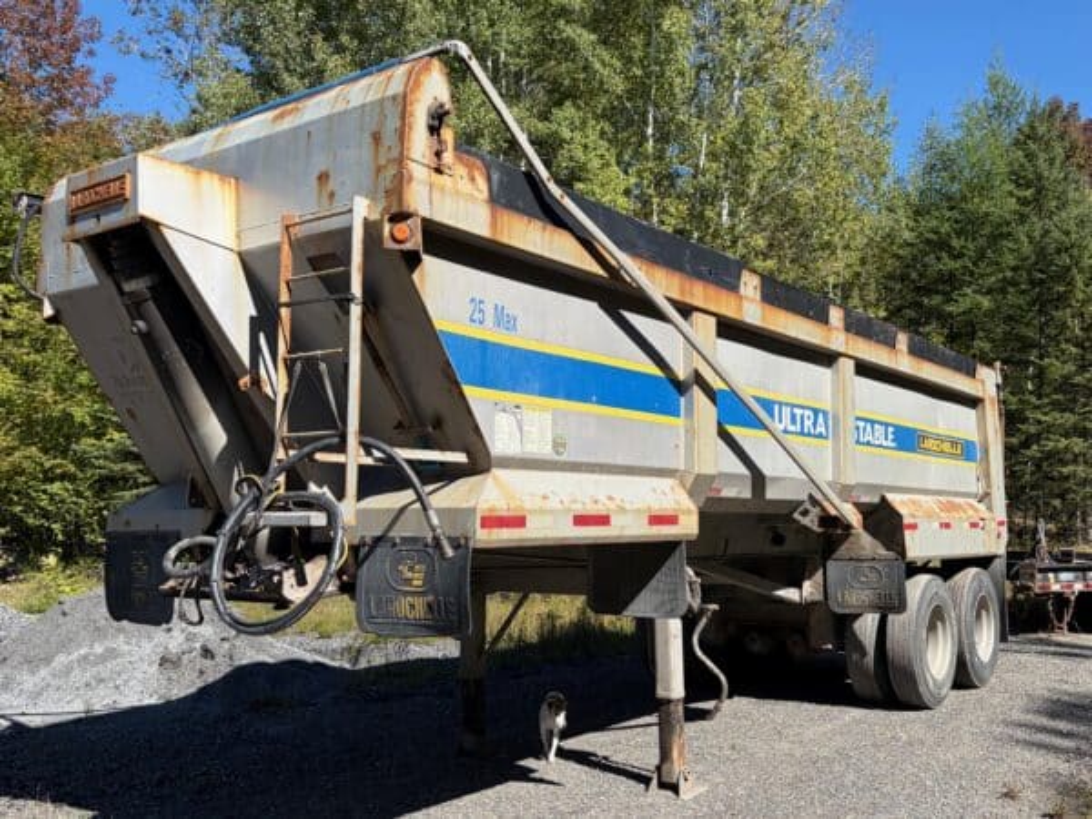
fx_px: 820
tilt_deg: +6.0
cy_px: 410
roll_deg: -1.0
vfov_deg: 53.1
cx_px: 546
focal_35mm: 26
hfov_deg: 67.3
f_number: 1.6
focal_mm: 5.96
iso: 50
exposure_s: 1/2141
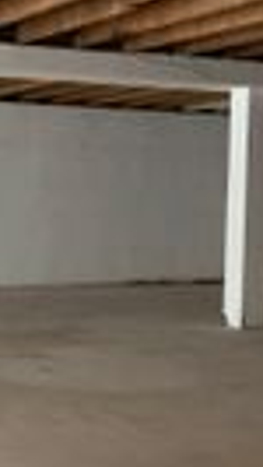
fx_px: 1052
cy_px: 267
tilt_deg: -2.8
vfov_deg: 25.0
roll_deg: -1.4
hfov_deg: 14.1
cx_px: 25
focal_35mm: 85
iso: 640
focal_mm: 4.25
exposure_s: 1/30
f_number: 1.8
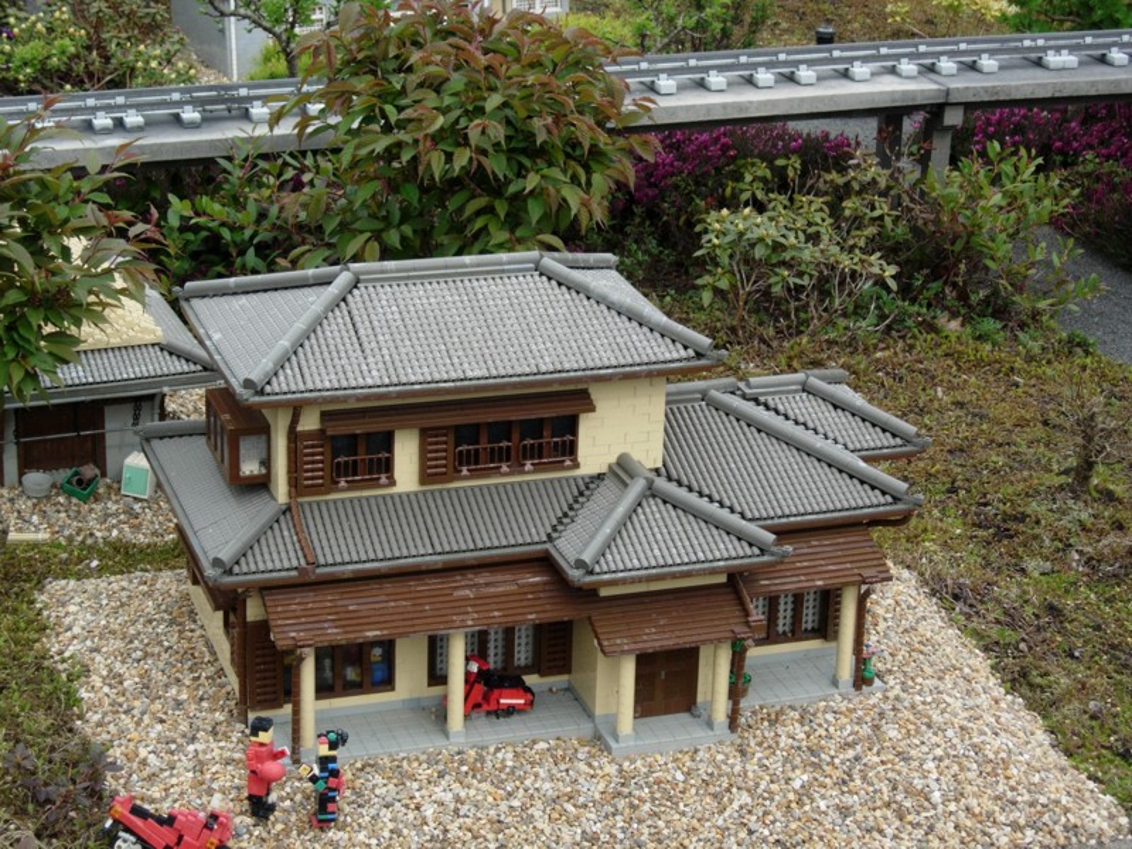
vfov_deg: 18.0
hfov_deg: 23.8
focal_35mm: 82
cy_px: 424
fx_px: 2682
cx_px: 566
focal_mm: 17
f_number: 4
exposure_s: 1/271
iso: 64
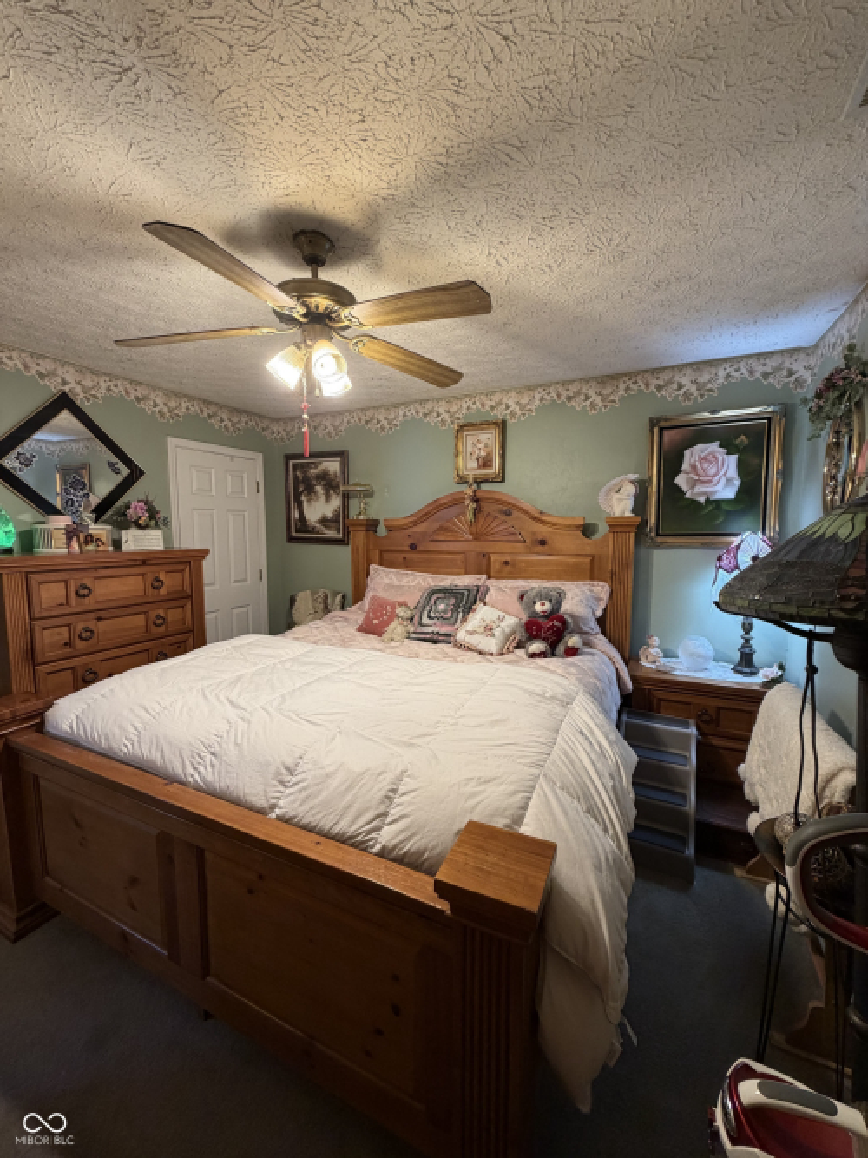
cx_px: 434
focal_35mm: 14
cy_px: 579
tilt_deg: -6.7
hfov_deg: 85.7
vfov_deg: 102.1
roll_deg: -0.8
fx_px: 468
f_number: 2.2
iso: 200
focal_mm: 2.22
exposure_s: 1/60
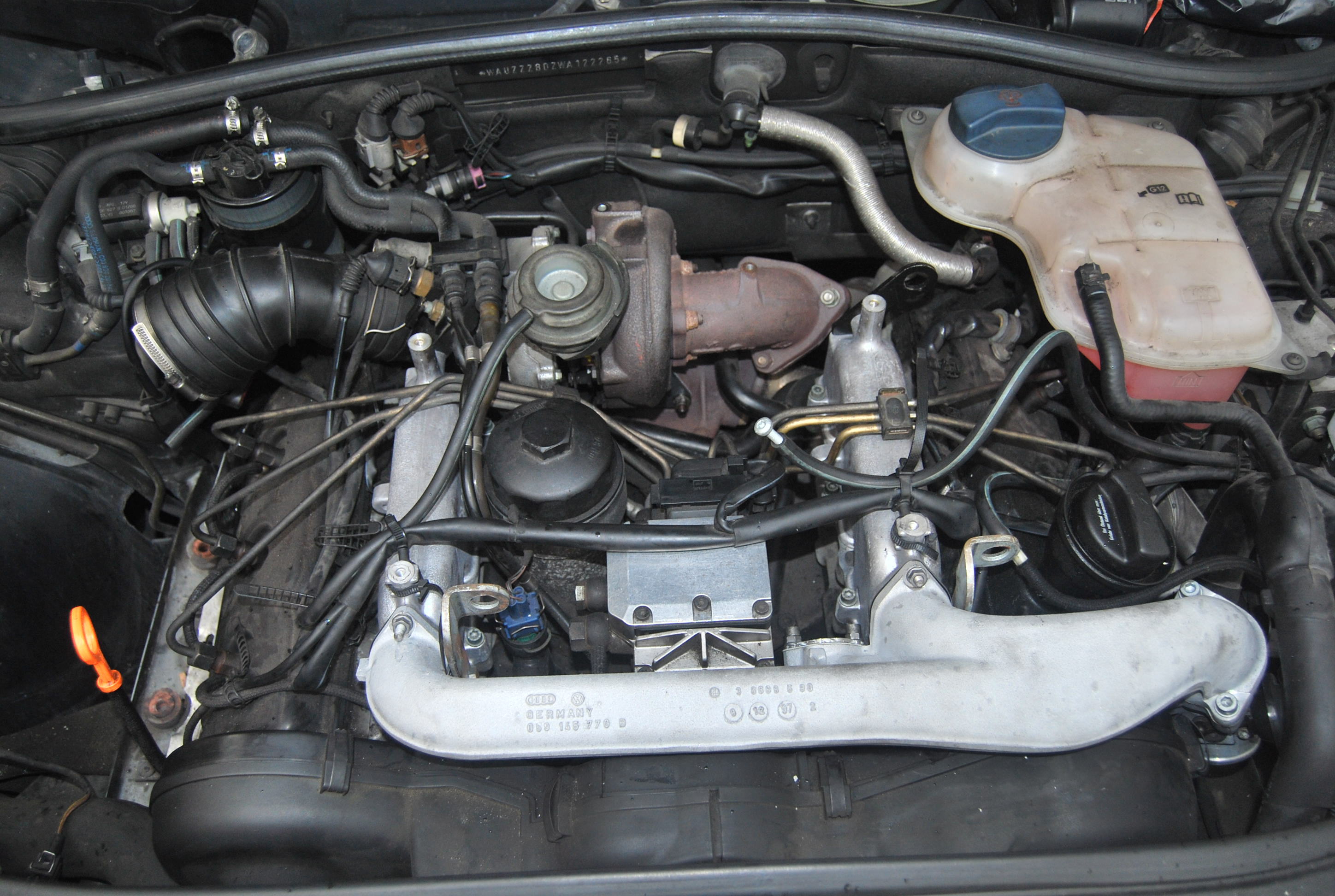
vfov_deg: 43.8
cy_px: 448
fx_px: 1115
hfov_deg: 61.8
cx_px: 668
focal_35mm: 30
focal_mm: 20
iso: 200
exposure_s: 1/60
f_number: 3.8
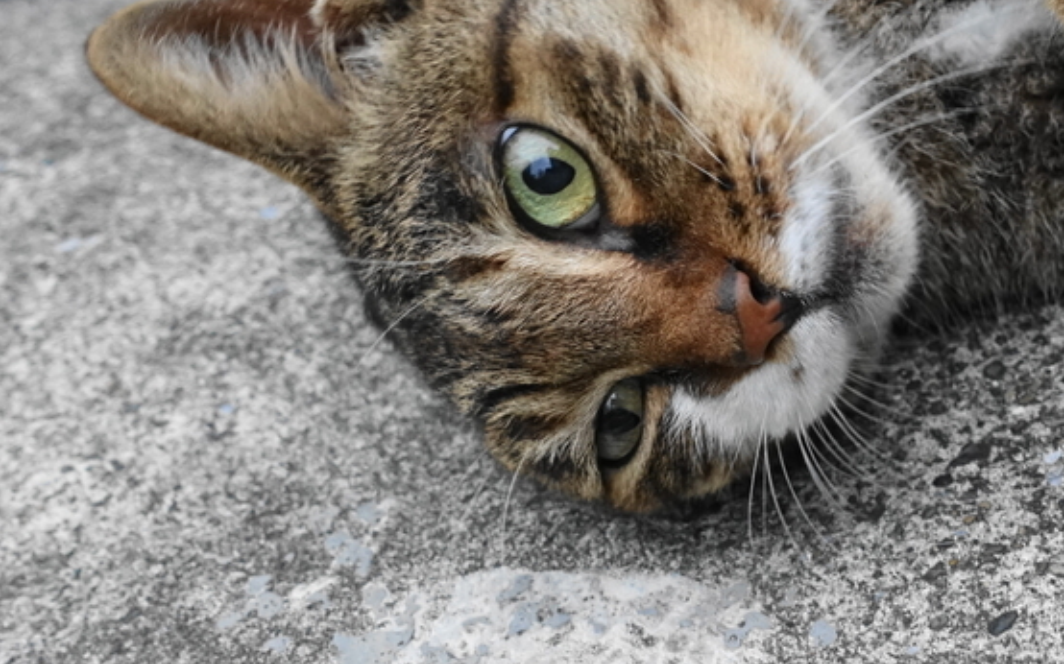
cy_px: 225
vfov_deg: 24.3
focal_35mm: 53
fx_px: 1537
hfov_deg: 36.8
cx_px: 864
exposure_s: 1/200
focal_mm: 8.8
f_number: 2.8
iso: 800
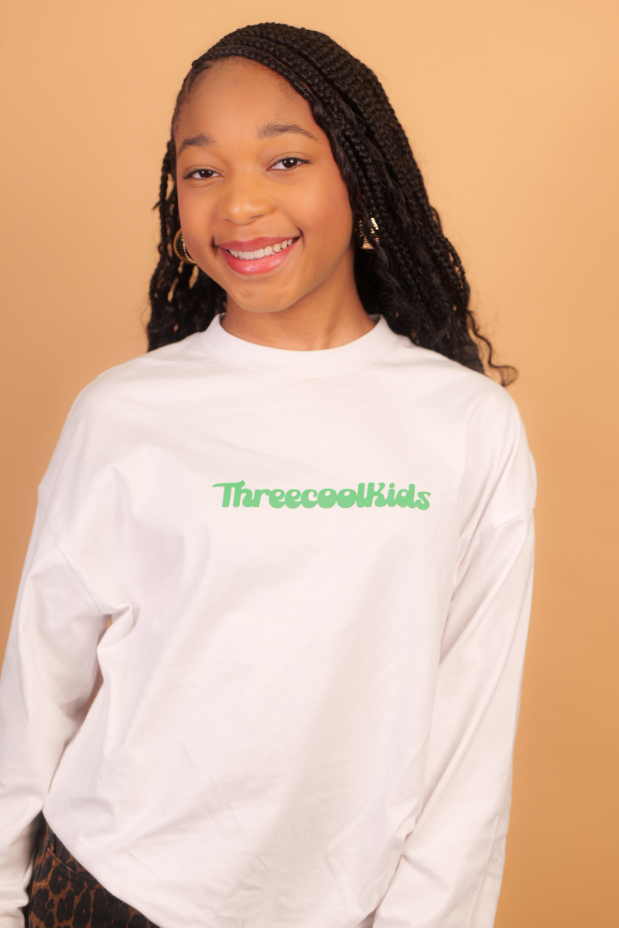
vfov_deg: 23.9
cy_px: 464
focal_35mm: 85
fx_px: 2192
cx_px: 310
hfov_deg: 16.1
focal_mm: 85
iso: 500
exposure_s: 1/160
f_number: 4
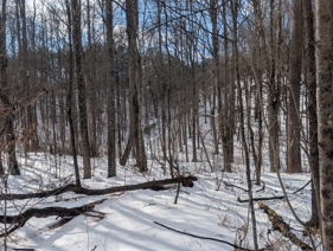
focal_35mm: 34
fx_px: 328
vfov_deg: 41.9
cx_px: 168
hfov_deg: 53.9
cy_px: 142
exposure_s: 1/1212
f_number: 1.68
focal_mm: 6.9
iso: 22
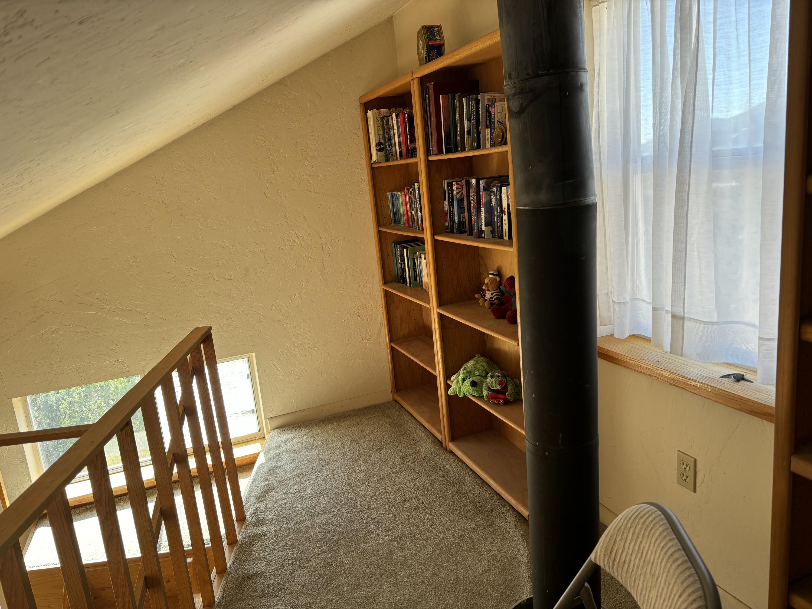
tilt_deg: -12.5
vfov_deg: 53.1
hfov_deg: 67.3
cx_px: 406
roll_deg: +5.9
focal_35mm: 26
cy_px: 304
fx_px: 610
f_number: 1.6
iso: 40
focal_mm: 5.96
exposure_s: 1/121
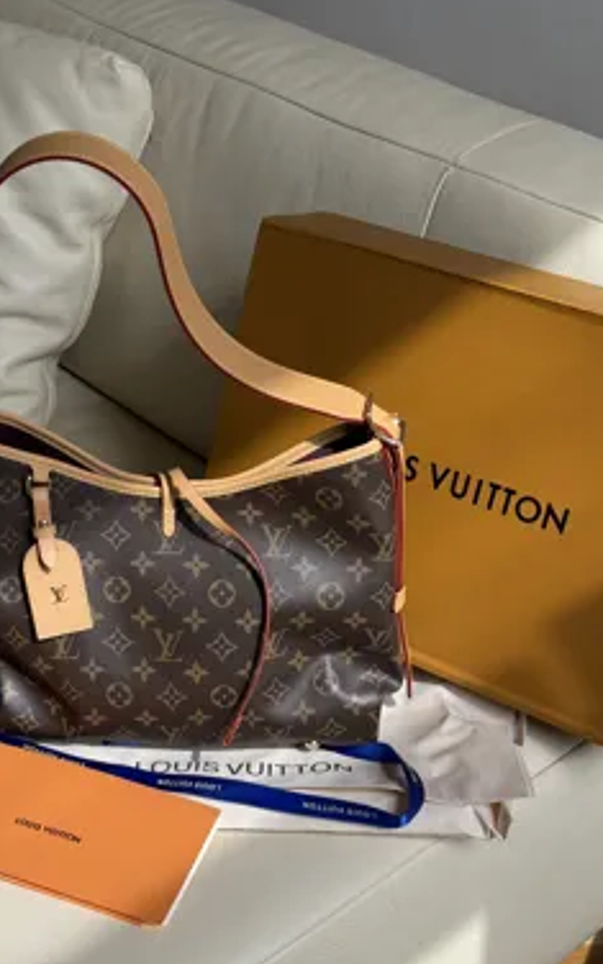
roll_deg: +1.1
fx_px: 1709
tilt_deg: -36.5
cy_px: 561
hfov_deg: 19.9
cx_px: 192
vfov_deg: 31.5
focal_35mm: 65
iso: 64
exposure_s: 1/719
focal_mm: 6.76
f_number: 1.78
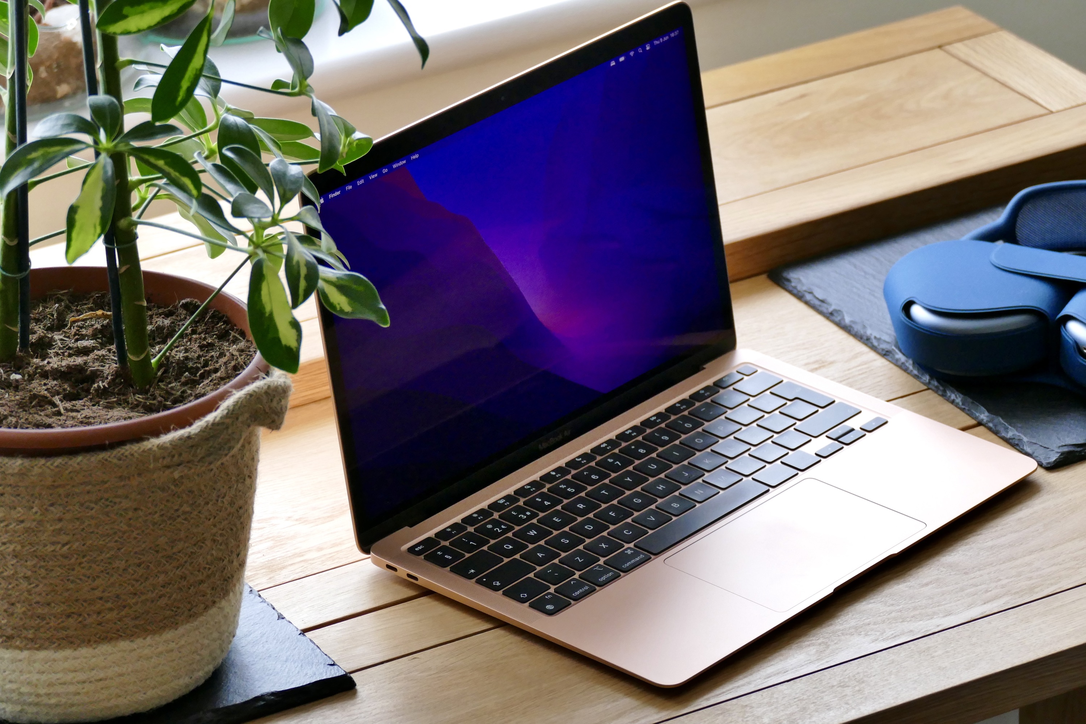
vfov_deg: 8.4
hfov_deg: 12.5
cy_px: 362
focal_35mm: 164
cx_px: 543
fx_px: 4947
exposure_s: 1/100
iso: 1000
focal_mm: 59.97
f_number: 4
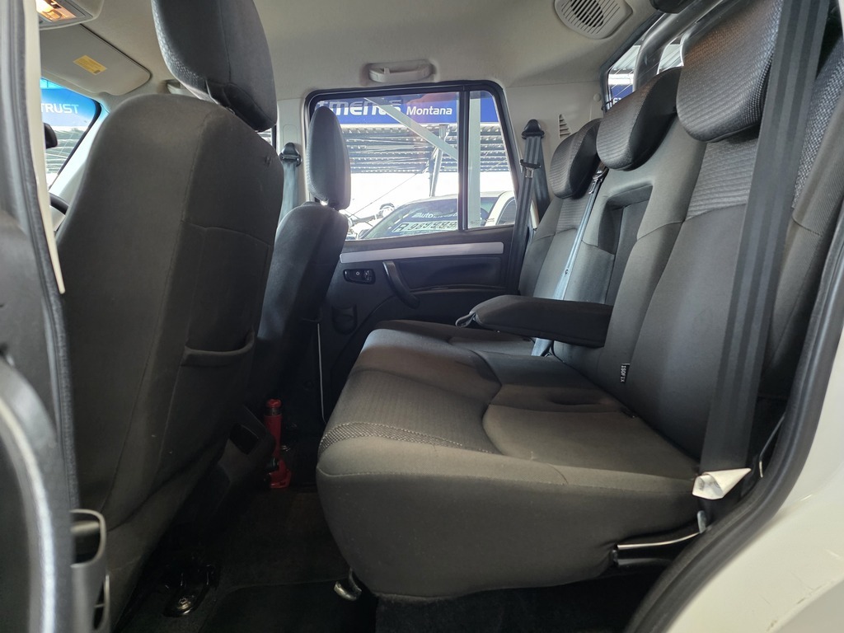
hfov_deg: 73.9
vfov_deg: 58.9
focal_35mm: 23
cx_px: 422
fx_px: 561
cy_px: 316
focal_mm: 6.25
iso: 1250
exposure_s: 1/100
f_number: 1.7
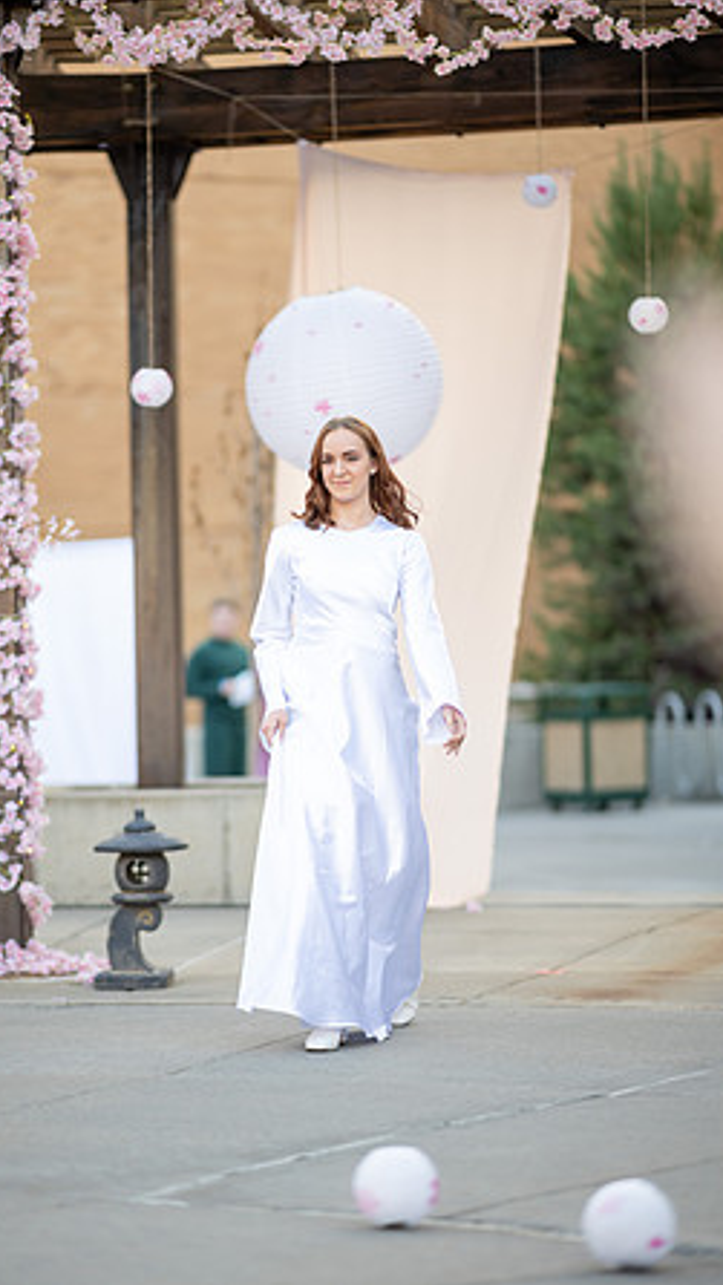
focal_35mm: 111
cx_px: 300
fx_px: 3782
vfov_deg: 19.3
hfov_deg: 10.9
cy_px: 640
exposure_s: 1/1000
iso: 400
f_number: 1.4
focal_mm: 105
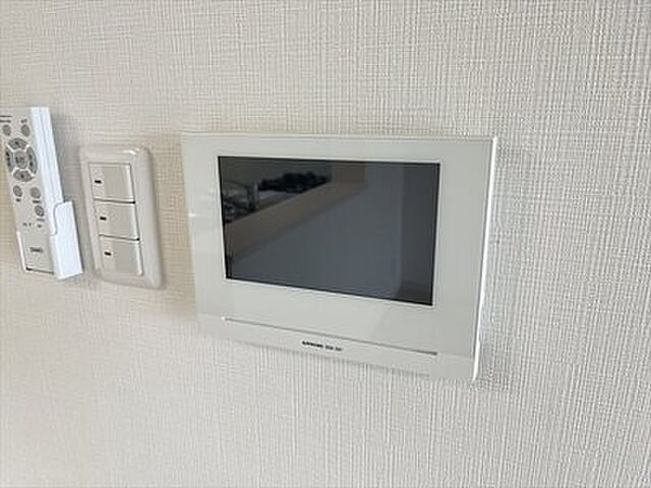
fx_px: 489
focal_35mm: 26
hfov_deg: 67.3
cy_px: 244
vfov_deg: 53.1
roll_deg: +0.5
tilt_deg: -16.5
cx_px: 326
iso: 125
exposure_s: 1/121
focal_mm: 5.1
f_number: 1.6
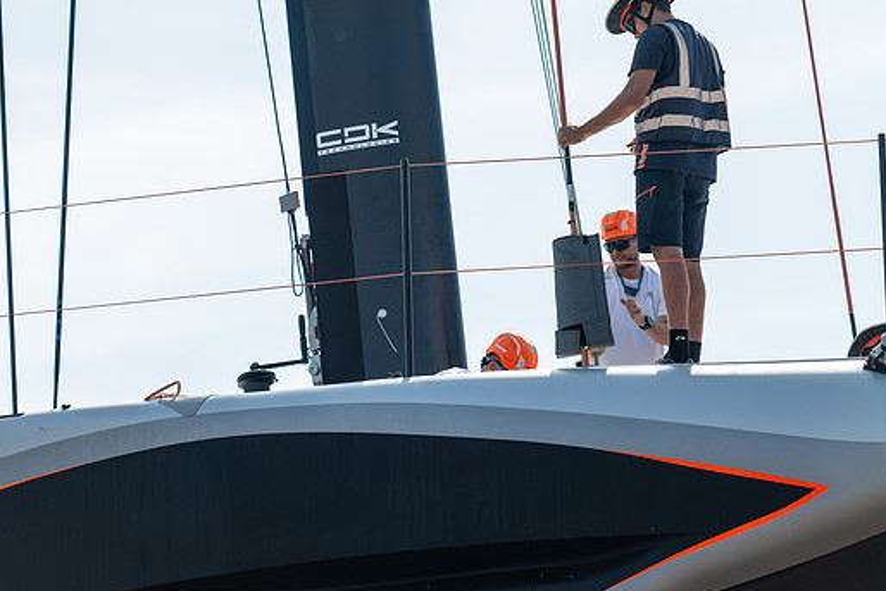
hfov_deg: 9.4
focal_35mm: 220
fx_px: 5416
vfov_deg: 6.2
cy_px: 264
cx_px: 403
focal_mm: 195
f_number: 3.5
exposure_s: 1/2500
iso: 100
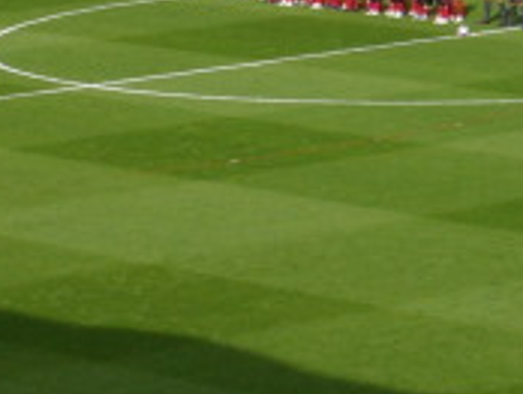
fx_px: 4554
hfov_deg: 6.5
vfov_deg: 4.9
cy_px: -47
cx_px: 568
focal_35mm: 301
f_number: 10
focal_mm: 17.4
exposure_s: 1/100
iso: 80
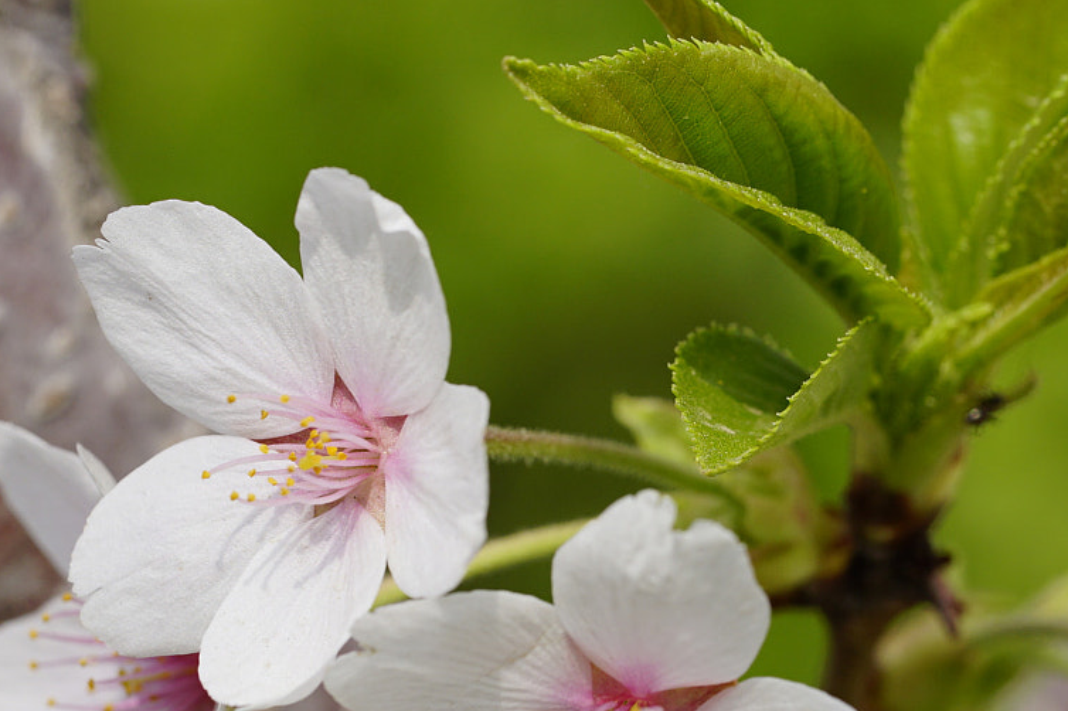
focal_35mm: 191
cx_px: 820
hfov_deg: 10.7
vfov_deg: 7.2
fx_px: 5664
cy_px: 584
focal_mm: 90
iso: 200
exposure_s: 1/320
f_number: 8
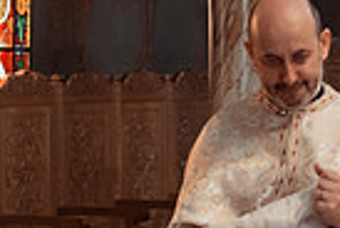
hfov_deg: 10.0
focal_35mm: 204
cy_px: 35
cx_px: 303
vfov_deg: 6.8
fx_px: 1931
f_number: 2.5
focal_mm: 35
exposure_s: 1/250
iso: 2000
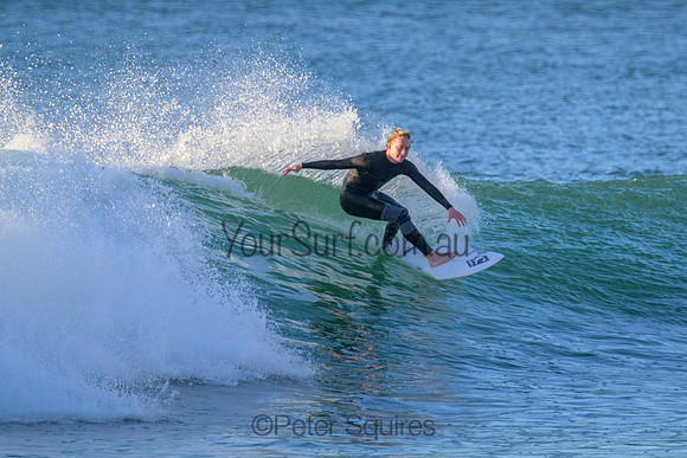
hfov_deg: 1.9
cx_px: 417
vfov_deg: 1.3
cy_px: 152
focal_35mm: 1085
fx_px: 20717
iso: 3600
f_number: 11
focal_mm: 800
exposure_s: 1/1000
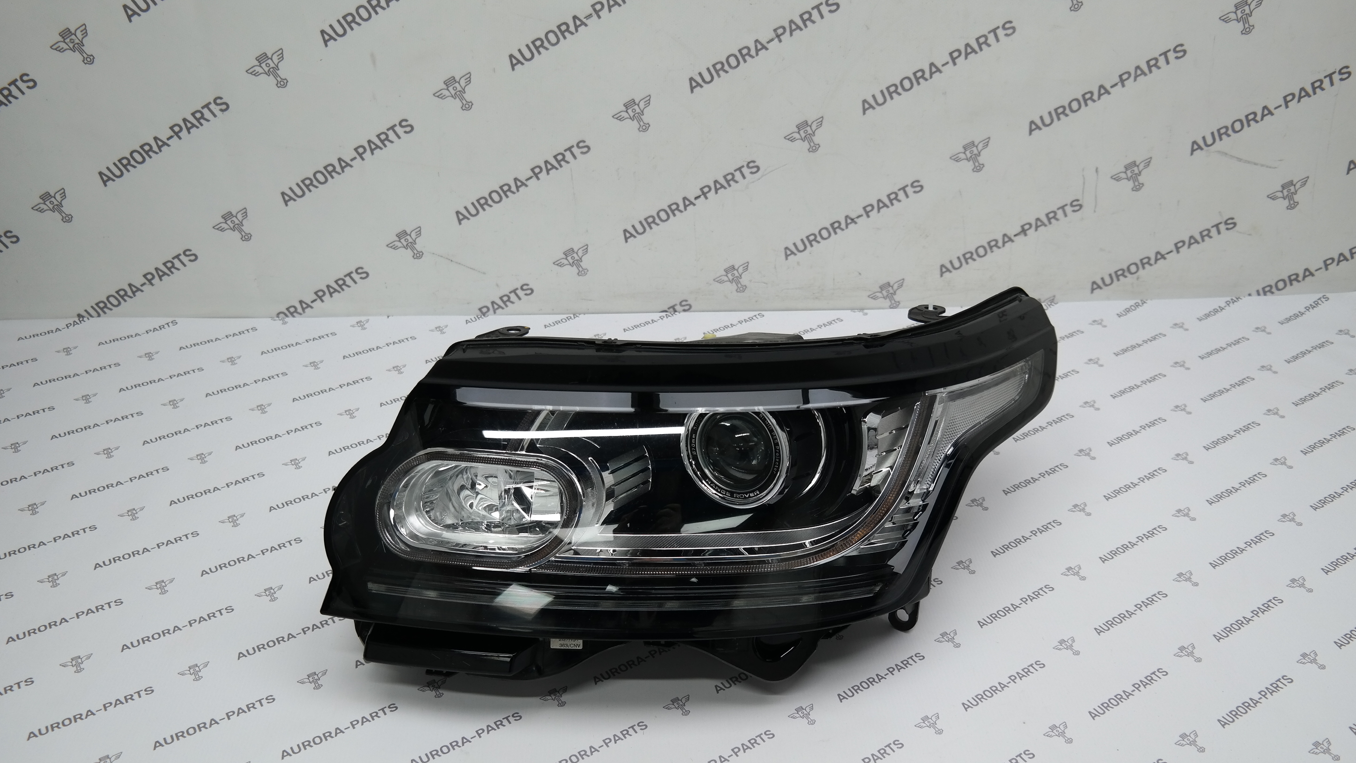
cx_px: 676
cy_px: 430
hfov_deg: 66.1
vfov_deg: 40.1
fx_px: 1043
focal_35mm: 29
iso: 100
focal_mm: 18
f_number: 3.5
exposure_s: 1/80
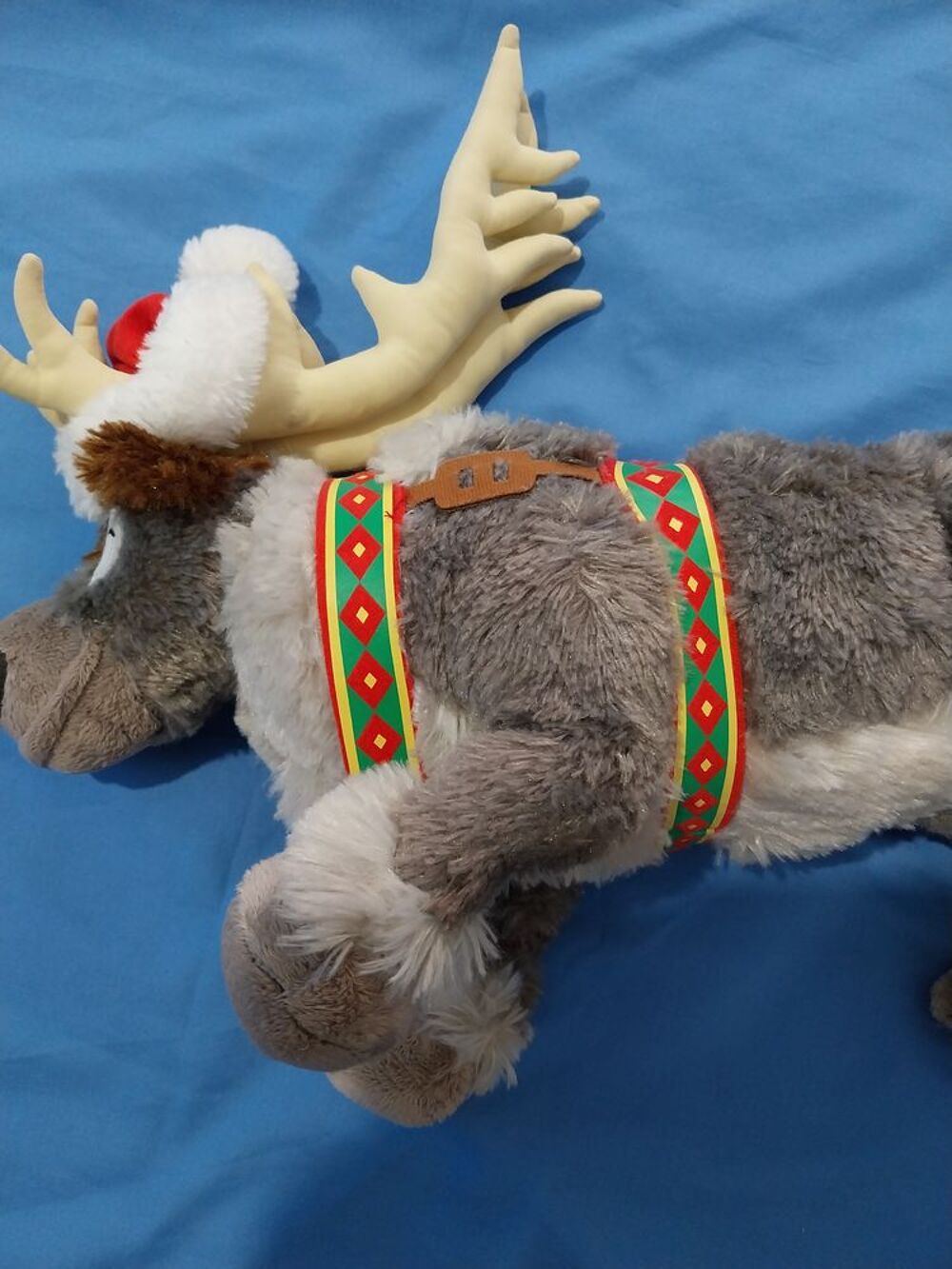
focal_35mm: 26
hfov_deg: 53.1
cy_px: 634
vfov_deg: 67.3
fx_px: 953
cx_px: 476
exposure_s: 1/33.3
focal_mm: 4
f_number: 1.8
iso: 320
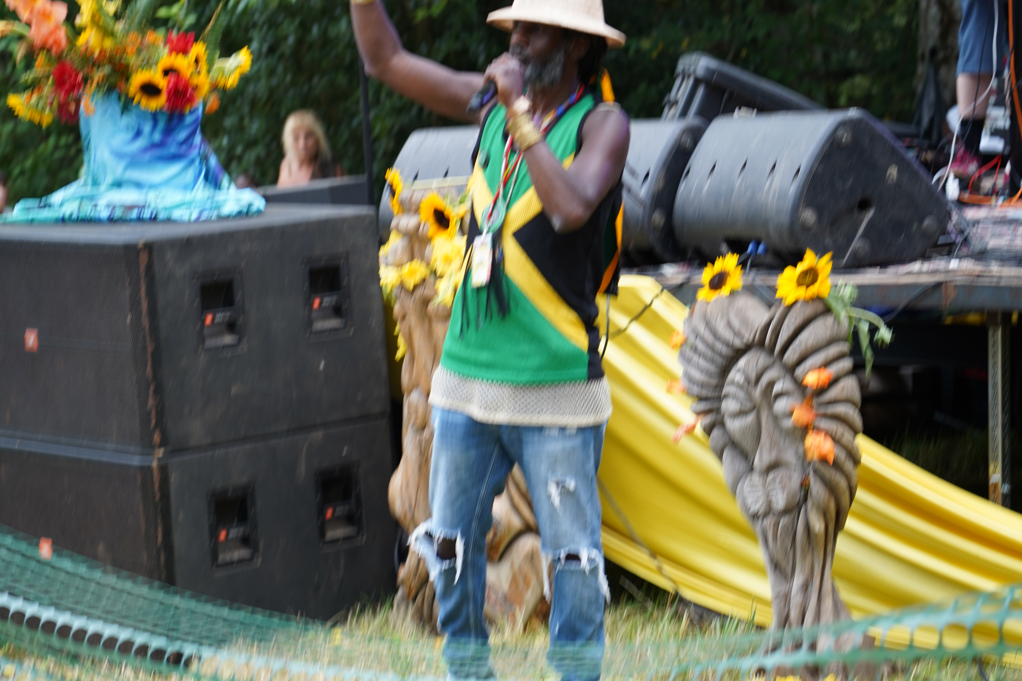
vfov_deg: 13.0
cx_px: 511
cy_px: 340
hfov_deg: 19.5
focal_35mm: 105
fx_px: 2981
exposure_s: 1/160
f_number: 4
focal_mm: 105
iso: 500
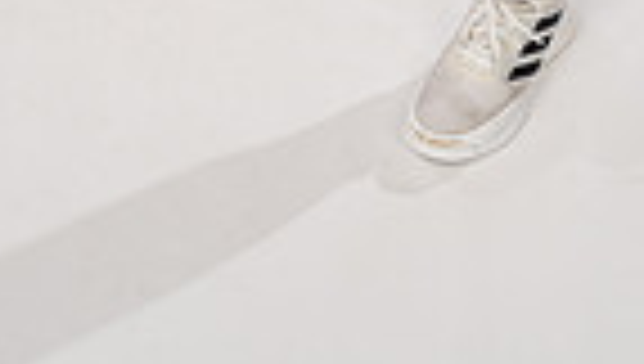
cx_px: 315
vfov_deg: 7.9
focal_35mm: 138
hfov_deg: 15.5
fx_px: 2361
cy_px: -634
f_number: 6.3
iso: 160
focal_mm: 42
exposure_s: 1/250
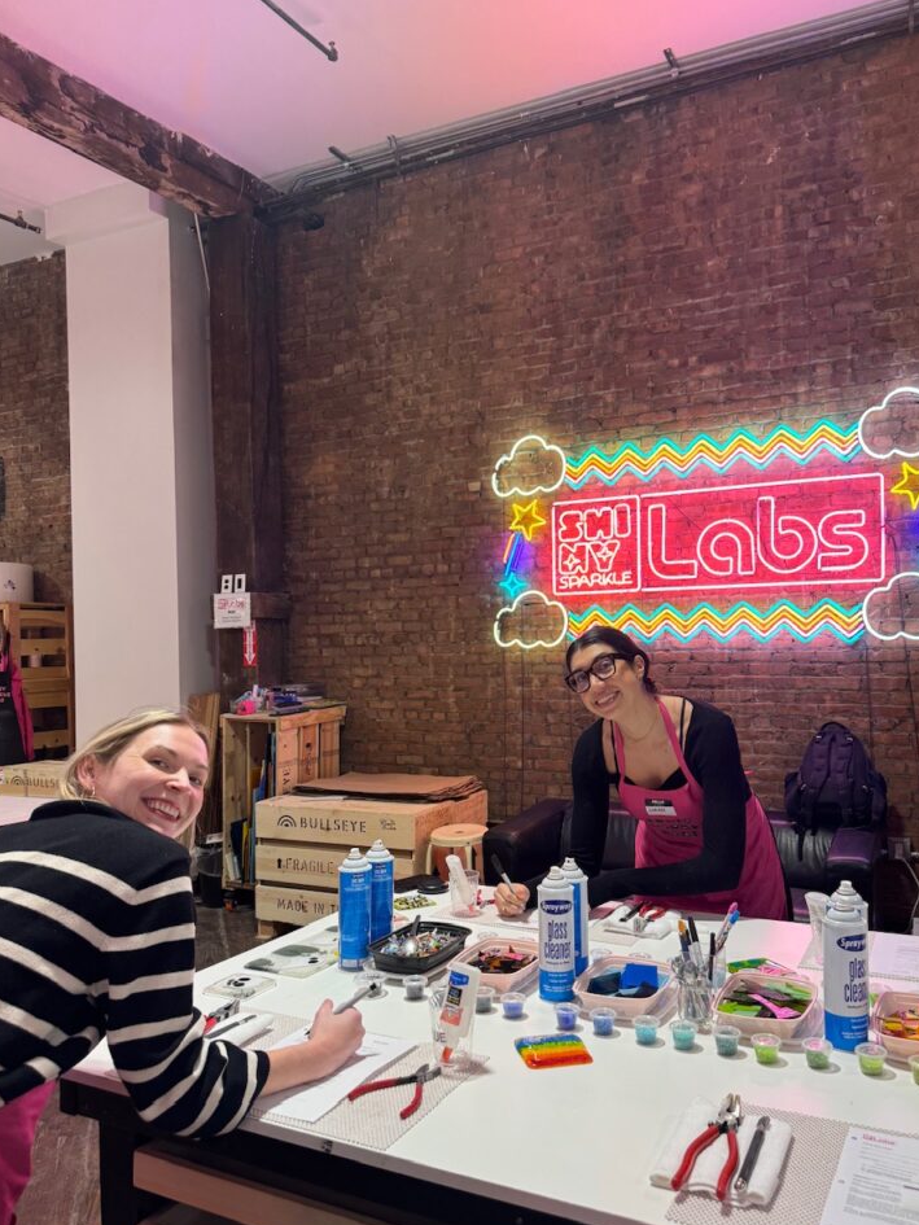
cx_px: 490
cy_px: 640
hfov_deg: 53.0
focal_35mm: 26
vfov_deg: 67.3
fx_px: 920
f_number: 1.78
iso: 125
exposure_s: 1/120
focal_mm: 6.76
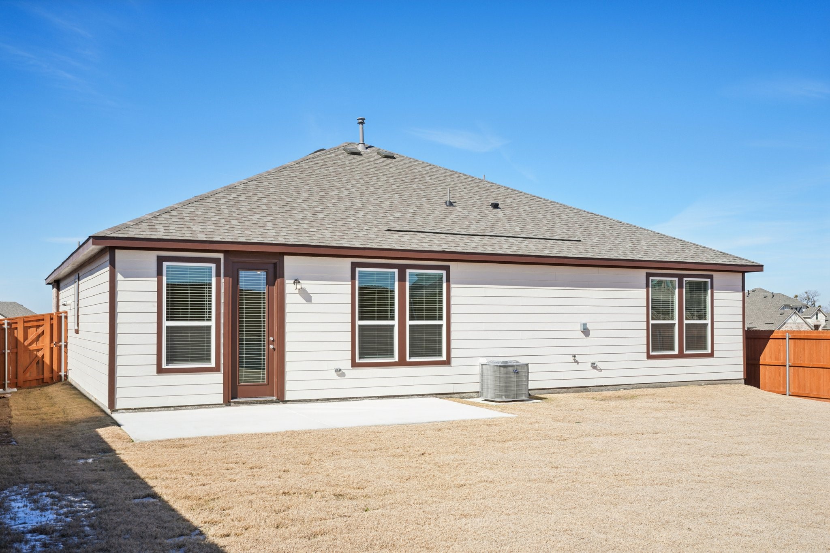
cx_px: 415
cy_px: 276
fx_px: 784
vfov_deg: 38.9
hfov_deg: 55.8
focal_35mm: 34
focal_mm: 34
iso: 100
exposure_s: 1/640
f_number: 8
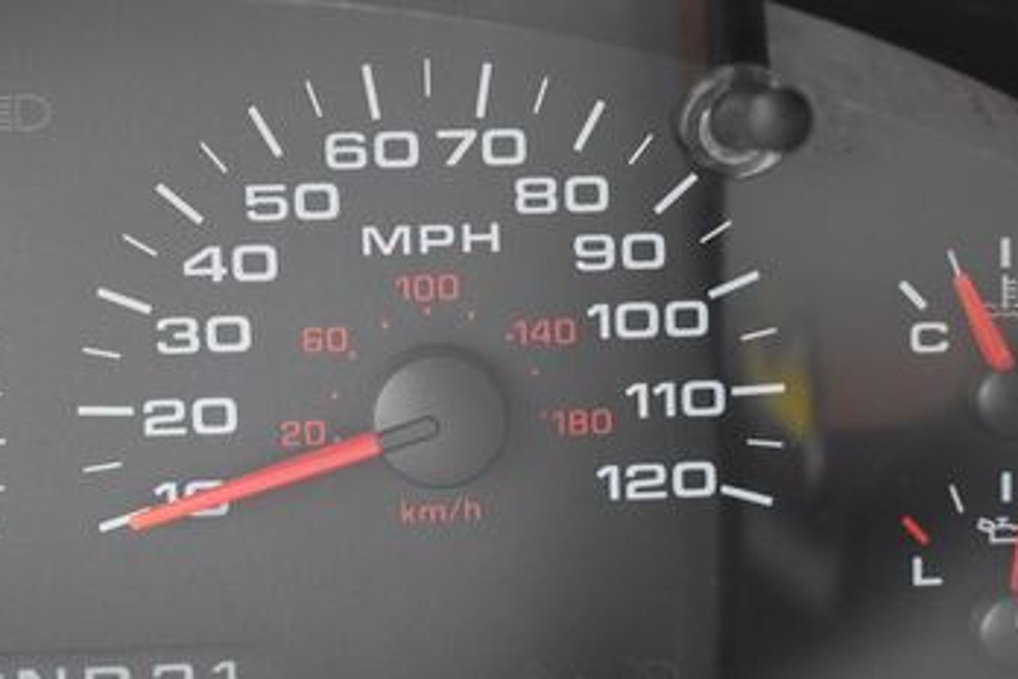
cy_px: 438
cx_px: 617
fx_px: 2260
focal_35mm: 80
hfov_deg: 25.3
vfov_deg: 17.0
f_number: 4.2
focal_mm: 29
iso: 800
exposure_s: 1/160
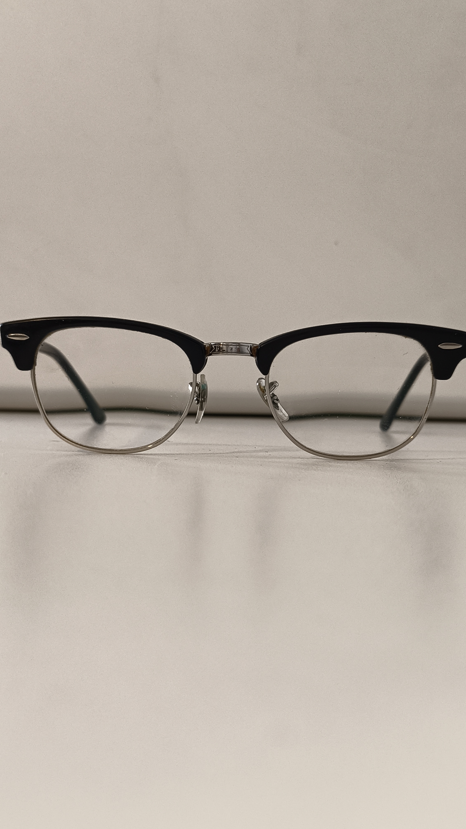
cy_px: 422
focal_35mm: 39
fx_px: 857
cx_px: 235
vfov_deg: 51.6
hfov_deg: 30.4
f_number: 1.87
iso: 647
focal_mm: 5.56
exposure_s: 1/100
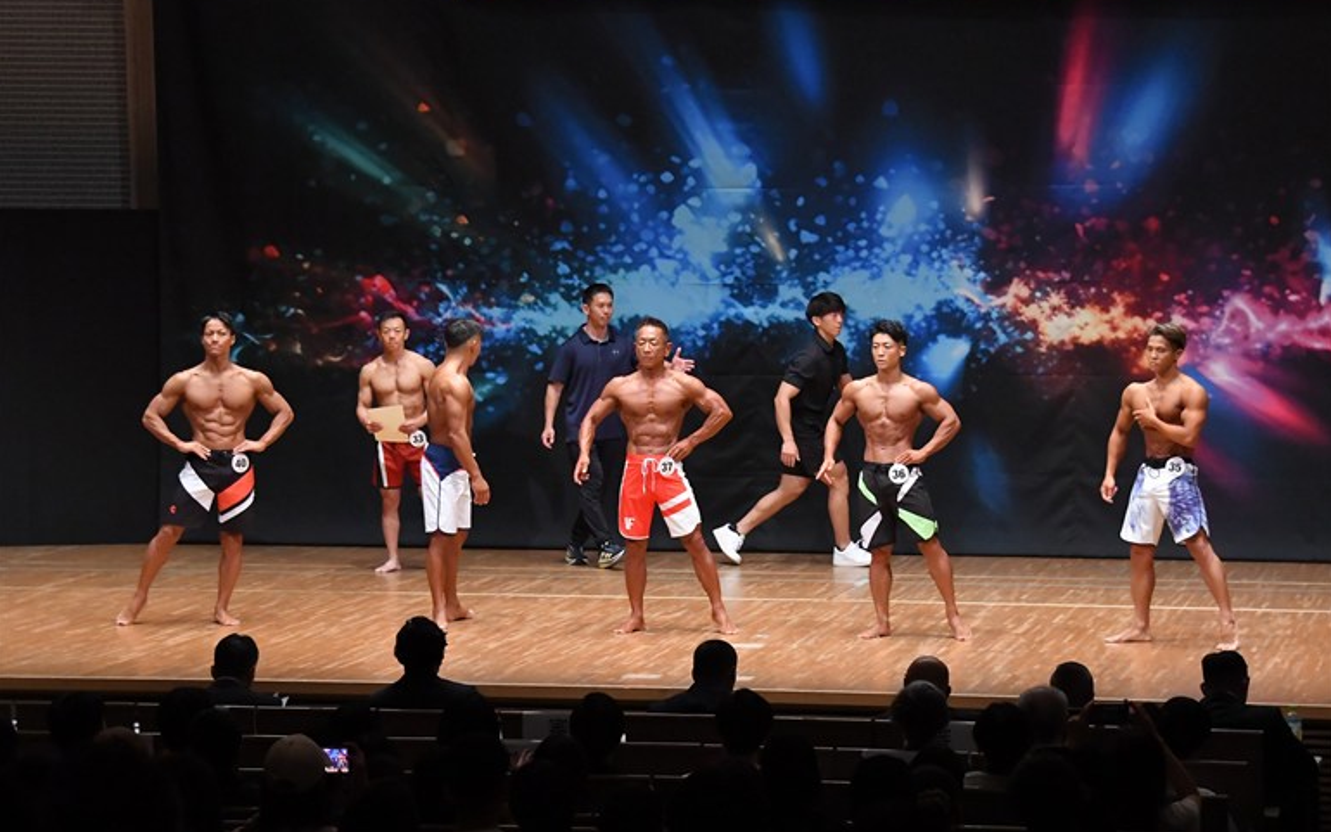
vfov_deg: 10.9
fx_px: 4352
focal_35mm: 120
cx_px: 666
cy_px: 393
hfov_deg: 17.4
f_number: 5.6
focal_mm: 78
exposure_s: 1/400
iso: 6400
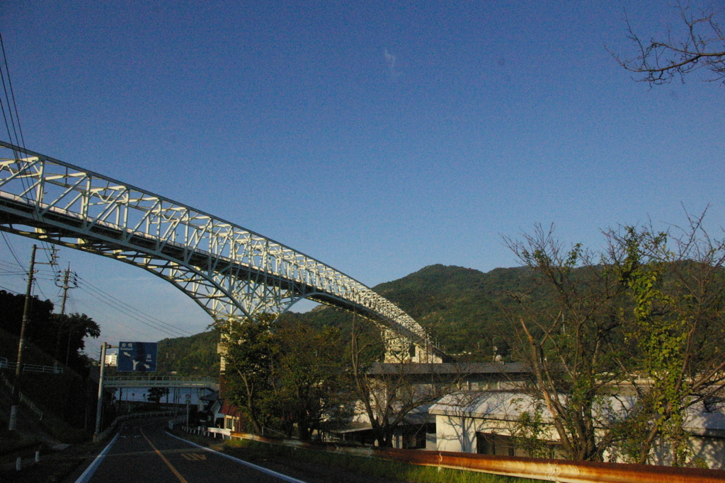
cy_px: 242
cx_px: 362
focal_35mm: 27
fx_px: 544
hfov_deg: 67.4
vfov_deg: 47.9
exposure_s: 1/4000
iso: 3200
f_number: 11
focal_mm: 18
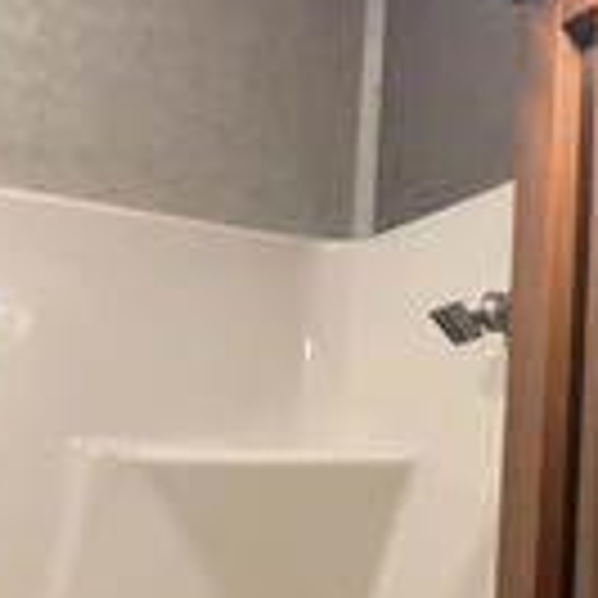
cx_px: 836
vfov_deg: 22.4
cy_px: 387
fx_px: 1505
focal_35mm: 77
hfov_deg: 20.1
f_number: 1.8
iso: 320
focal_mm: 3
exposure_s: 1/35
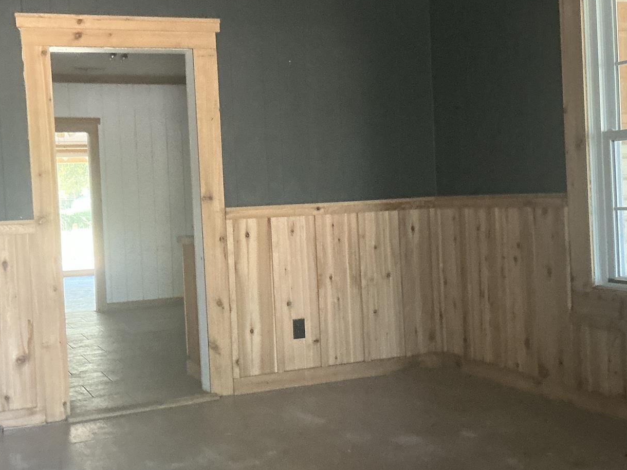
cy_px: 239
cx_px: 256
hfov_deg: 40.3
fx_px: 851
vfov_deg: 30.9
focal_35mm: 47
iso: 250
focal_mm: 3
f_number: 1.8
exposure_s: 1/60
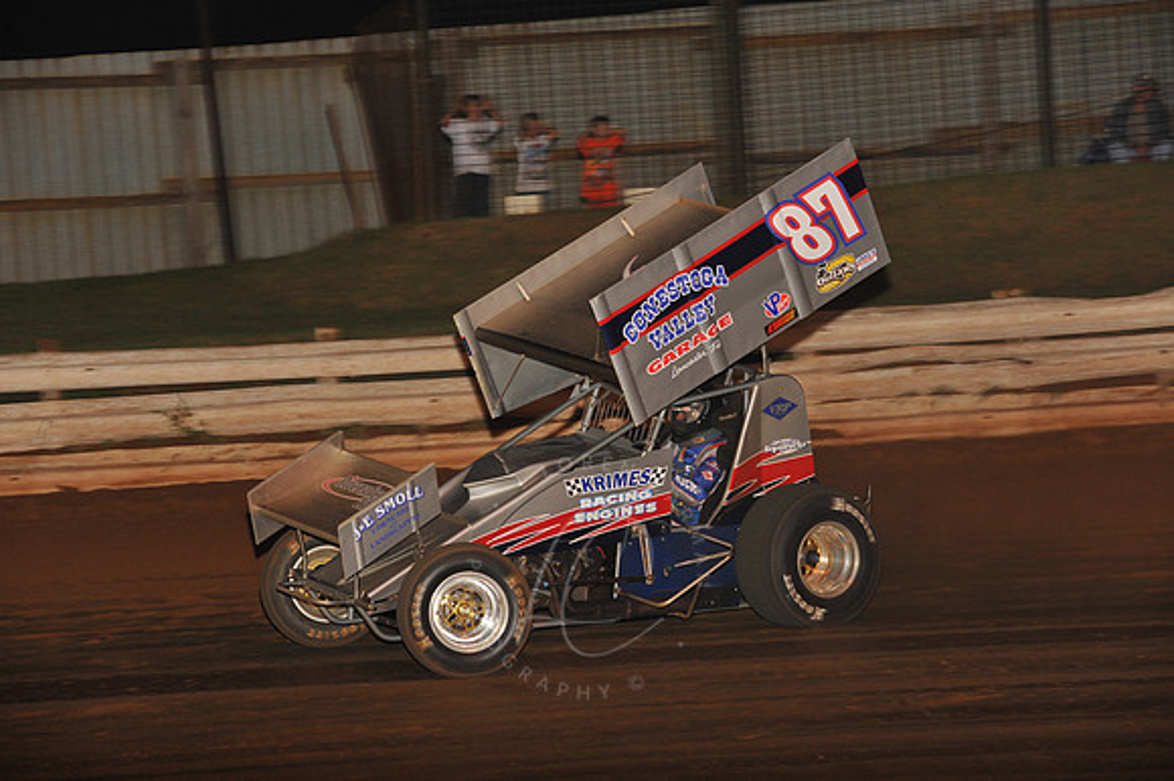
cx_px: 587
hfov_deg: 16.4
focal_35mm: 125
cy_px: 390
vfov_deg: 11.0
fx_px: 4074
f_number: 7.1
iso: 1000
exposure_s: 1/320
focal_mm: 125
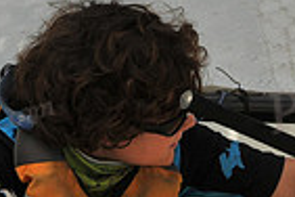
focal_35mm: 1849
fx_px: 15150
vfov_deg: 0.7
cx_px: 161
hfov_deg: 1.1
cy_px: 217
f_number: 10
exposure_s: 1/640
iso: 200
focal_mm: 300
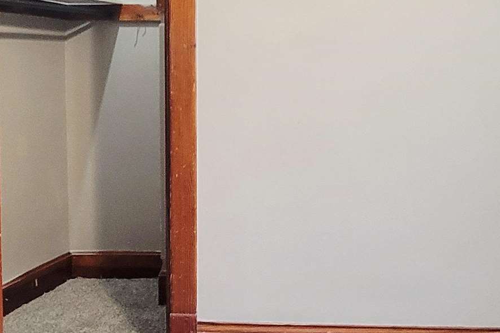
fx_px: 653
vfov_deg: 28.5
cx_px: 199
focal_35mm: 47
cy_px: 117
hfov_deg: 41.7
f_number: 2.2
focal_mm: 2.2
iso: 320
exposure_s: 1/30
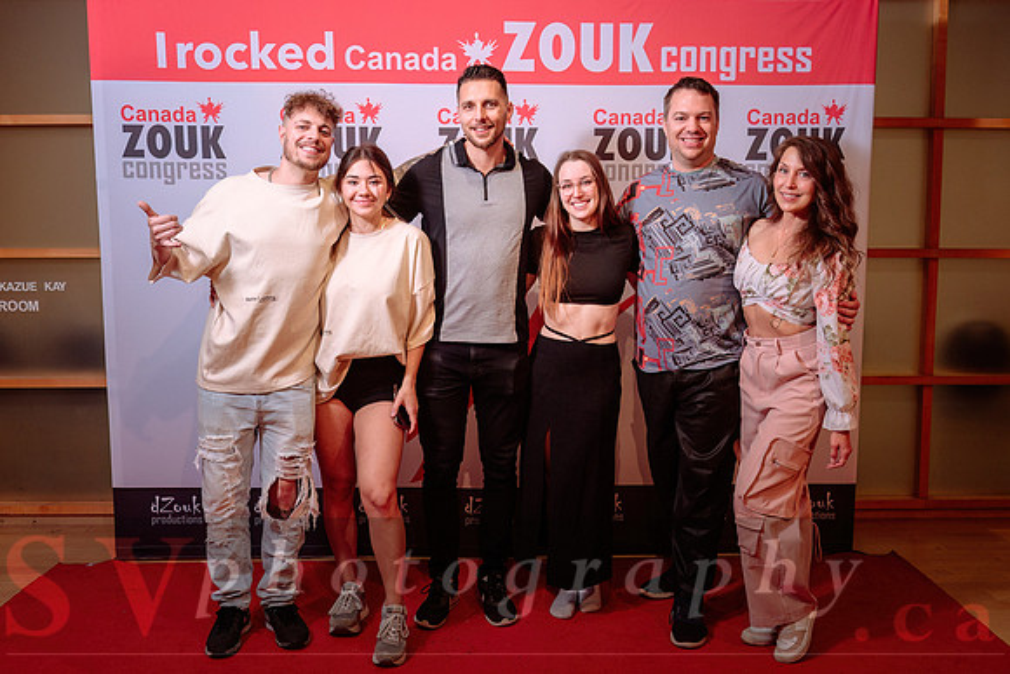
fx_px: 995
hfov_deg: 53.8
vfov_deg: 37.4
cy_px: 333
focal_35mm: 35
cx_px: 530
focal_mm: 32
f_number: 5
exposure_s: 1/100
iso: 500
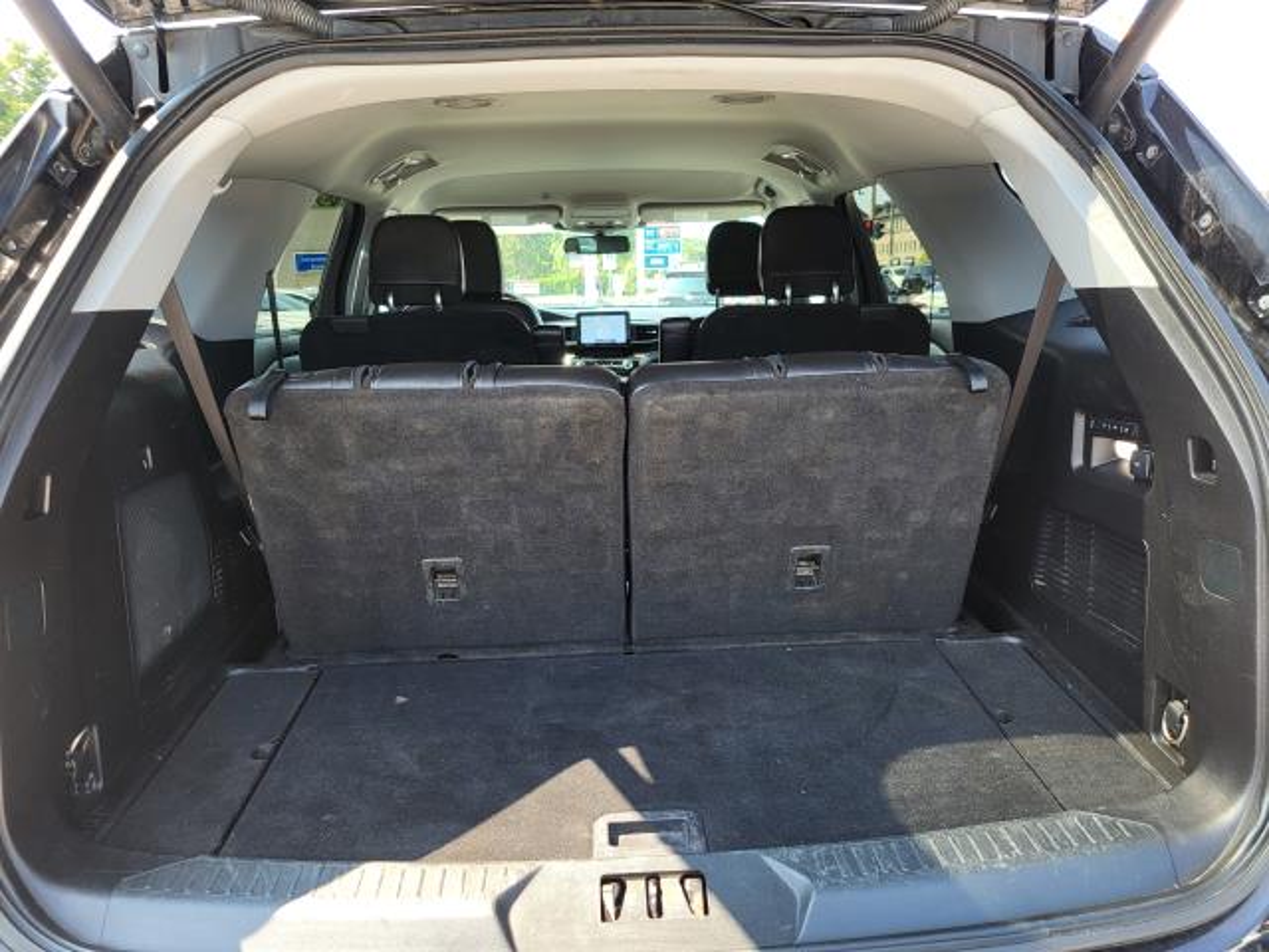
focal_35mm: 26
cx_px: 634
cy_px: 476
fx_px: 953
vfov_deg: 53.1
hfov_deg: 67.3
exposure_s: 1/136
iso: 40
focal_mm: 5.4
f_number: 1.8
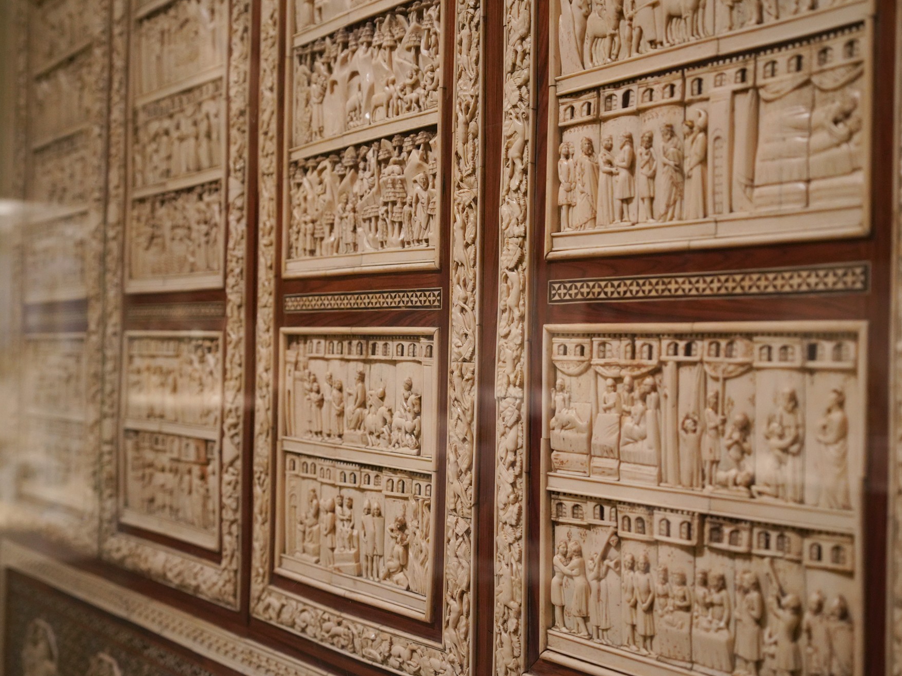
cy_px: 335
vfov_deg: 32.9
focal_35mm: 44
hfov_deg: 42.9
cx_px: 482
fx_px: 1147
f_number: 3.5
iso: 4000
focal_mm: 40
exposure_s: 1/100
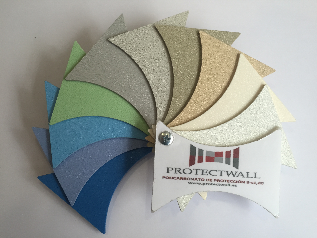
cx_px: 158
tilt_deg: -84.2
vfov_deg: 48.2
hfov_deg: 61.7
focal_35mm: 29
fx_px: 266
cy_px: 119
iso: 40
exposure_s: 1/33
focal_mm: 4.15
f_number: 2.2
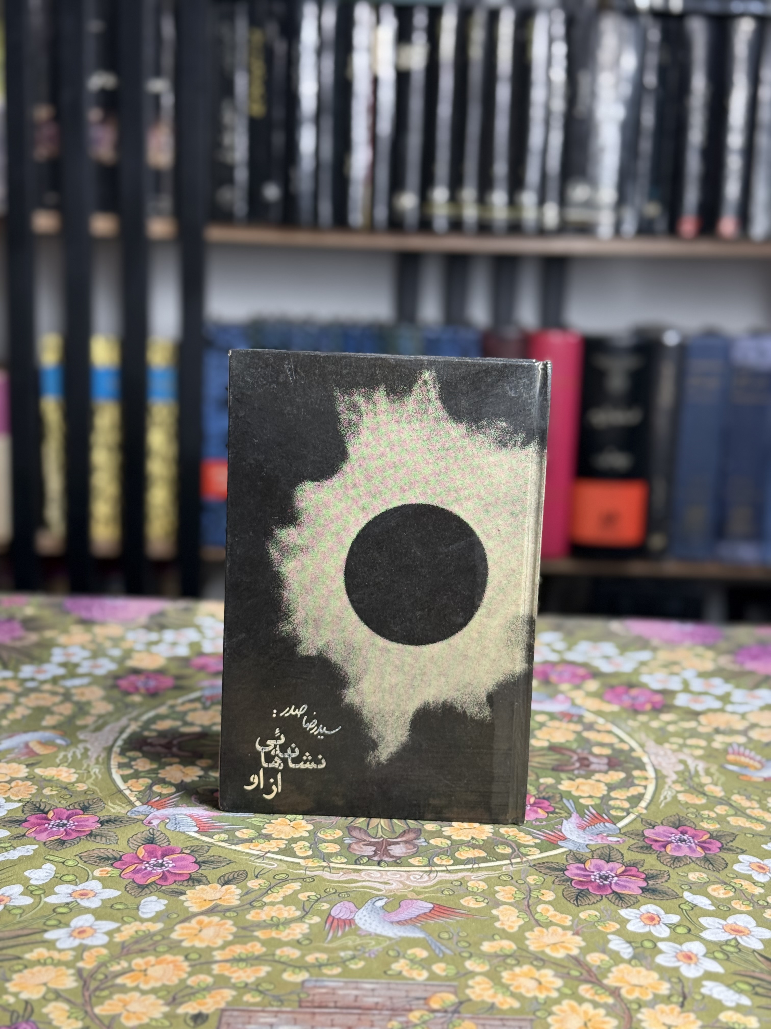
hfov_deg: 30.3
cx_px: 386
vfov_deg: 39.7
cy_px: 514
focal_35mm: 48
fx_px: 1425
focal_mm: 6.76
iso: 160
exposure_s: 1/100
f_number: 1.78
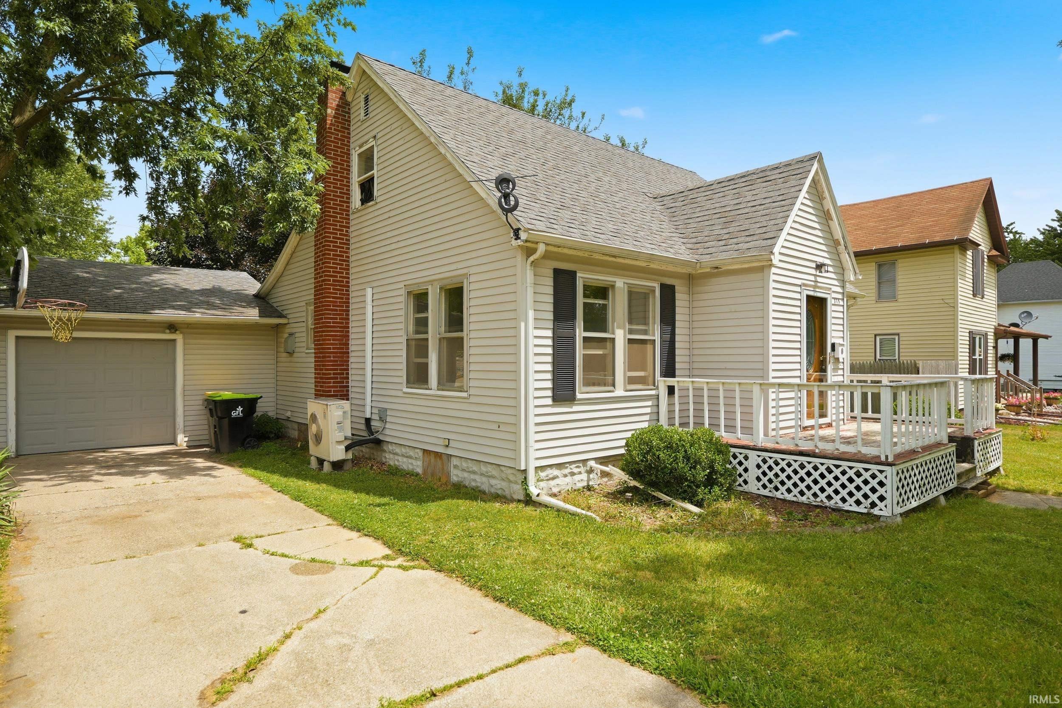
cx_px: 531
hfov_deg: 81.2
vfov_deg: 59.5
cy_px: 354
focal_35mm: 21
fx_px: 619
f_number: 4.5
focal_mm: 14.5
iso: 100
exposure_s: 1/800
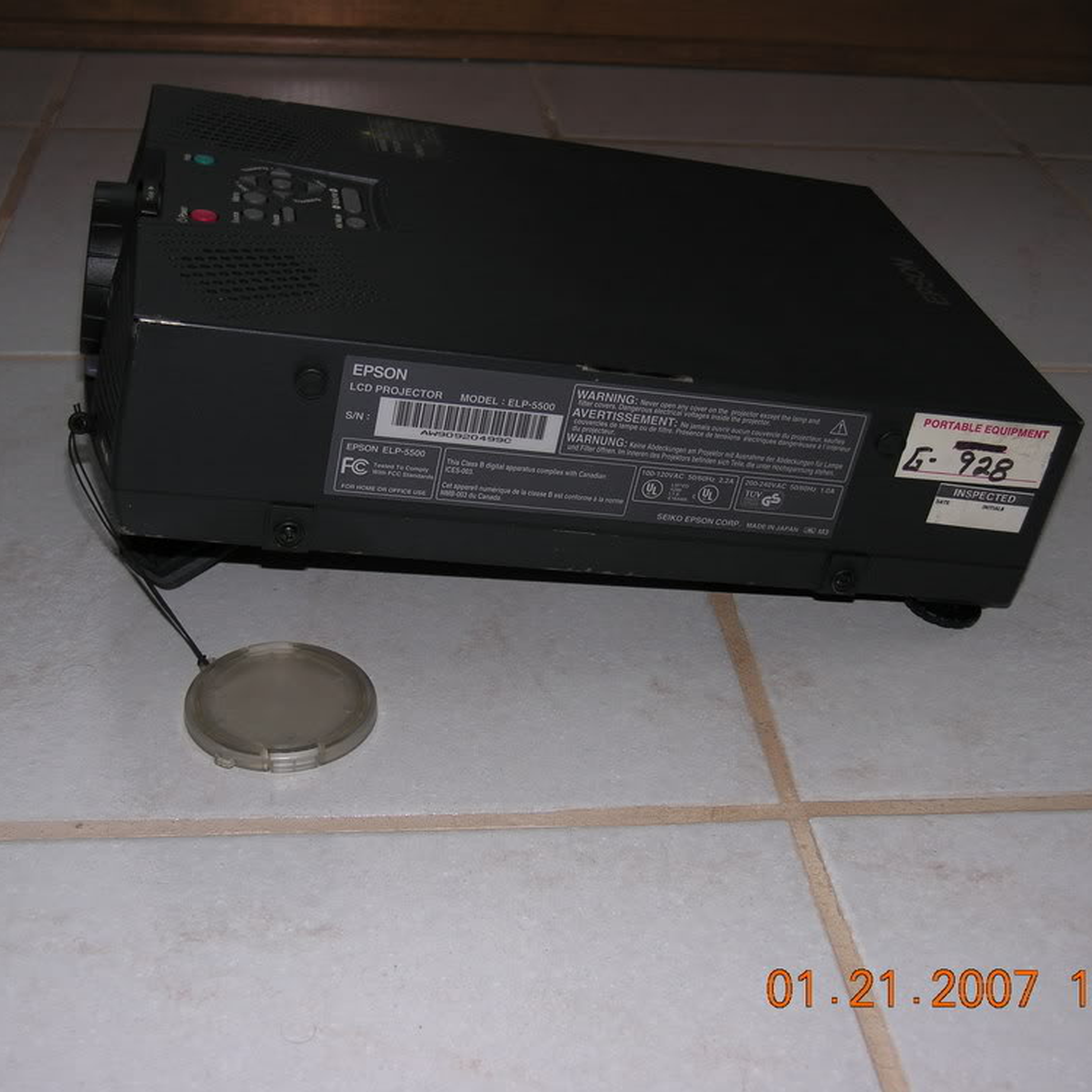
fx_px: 1677
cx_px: 553
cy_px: 547
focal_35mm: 47
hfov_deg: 36.1
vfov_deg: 36.1
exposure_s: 1/60.1
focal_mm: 10
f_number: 3.2
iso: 50
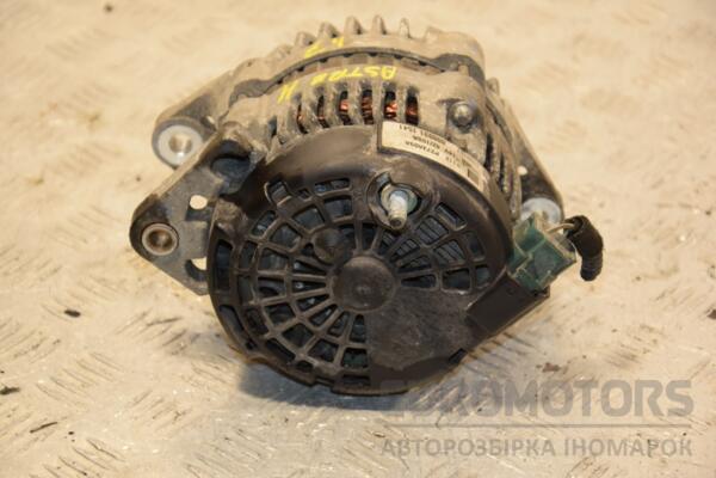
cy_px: 239
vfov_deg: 11.4
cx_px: 358
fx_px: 2386
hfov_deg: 17.1
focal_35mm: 120
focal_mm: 80
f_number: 5.3
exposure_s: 1/125
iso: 800
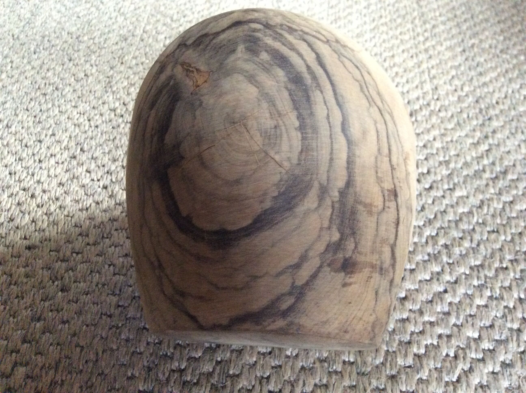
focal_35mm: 32
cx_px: 263
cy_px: 196
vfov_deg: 44.1
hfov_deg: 56.9
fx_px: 486
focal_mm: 3.3
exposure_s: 1/25
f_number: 2.4
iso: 320
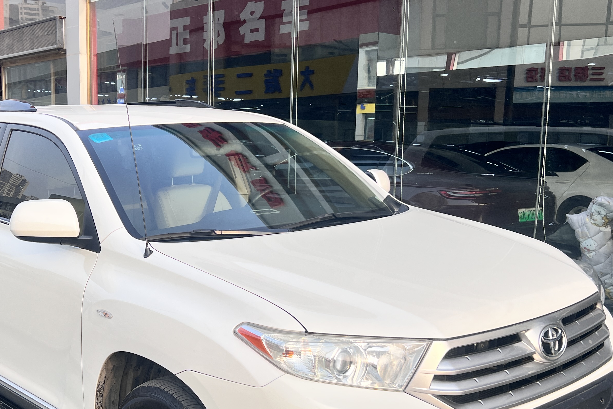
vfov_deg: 29.1
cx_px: 238
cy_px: 263
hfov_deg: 42.5
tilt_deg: -8.4
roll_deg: -1.1
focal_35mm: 46
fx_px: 783
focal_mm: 5.7
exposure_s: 1/840
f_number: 1.5
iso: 50
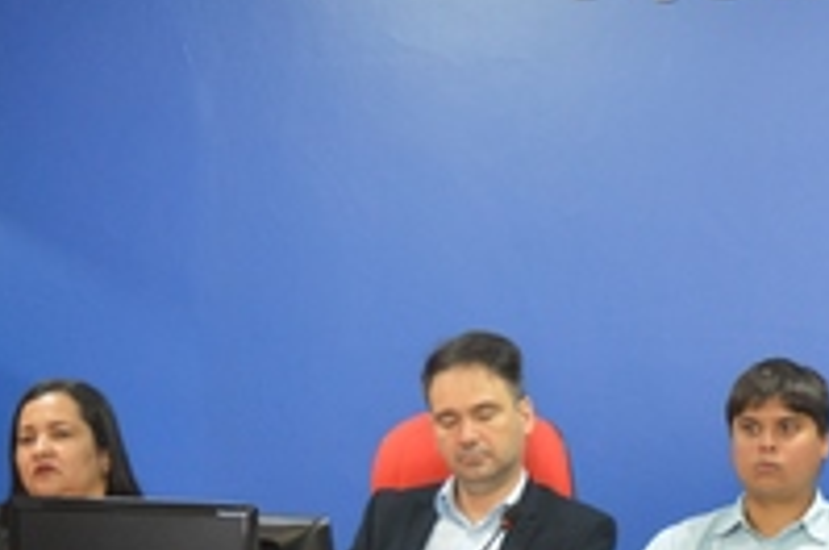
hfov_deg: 16.8
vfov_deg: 11.6
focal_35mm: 116
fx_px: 2667
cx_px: 1037
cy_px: 592
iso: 1100
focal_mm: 24
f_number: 4
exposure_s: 1/15
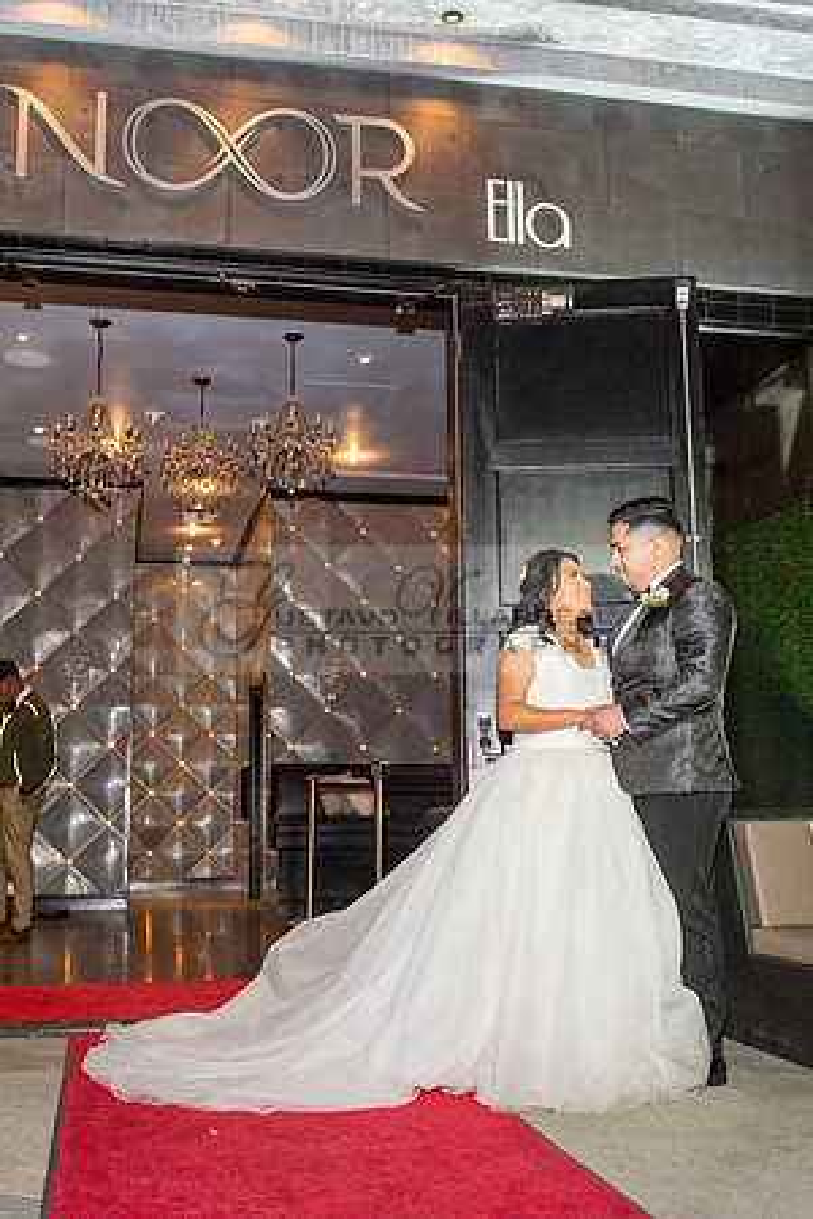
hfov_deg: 35.5
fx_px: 1270
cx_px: 373
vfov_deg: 51.3
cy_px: 612
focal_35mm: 37
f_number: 4
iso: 1600
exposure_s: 1/160
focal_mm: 24
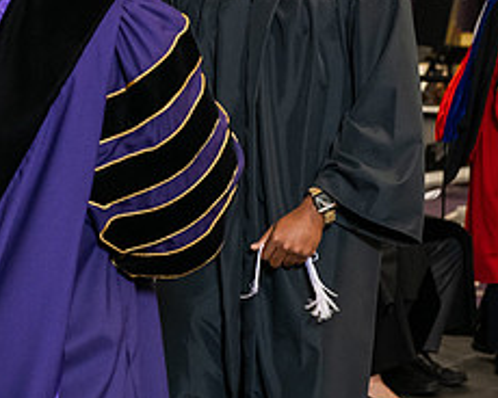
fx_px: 2299
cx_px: 104
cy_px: 31
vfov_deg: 9.9
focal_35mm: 156
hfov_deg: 12.3
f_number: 5
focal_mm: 66
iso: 2500
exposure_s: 1/200
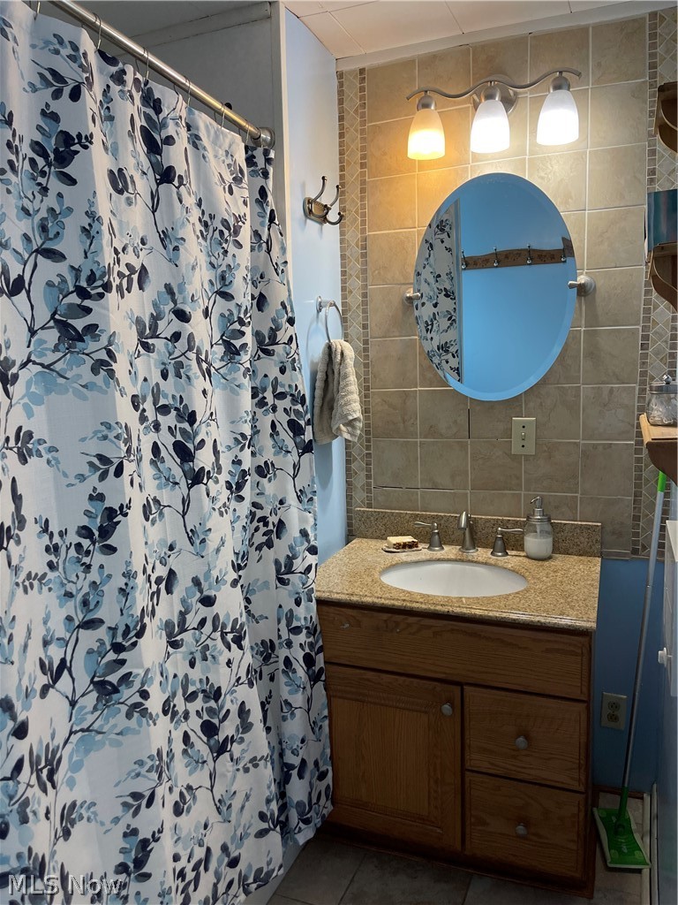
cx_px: 339
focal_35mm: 25
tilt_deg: -7.9
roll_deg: +1.7
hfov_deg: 54.9
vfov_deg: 69.4
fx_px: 653
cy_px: 452
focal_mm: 5.1
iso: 50
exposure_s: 1/120
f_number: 1.6
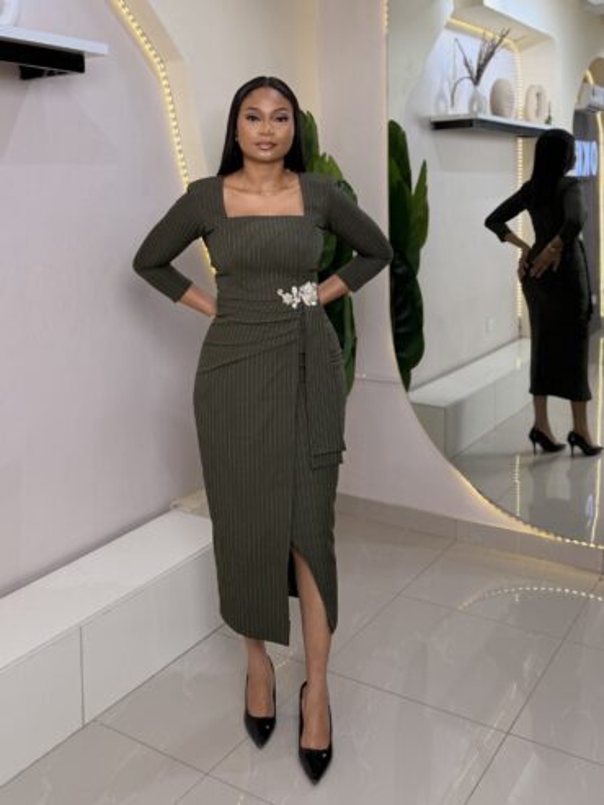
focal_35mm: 24
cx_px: 302
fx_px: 558
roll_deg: +1.0
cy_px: 402
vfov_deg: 71.6
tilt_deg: -4.5
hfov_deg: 56.8
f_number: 1.78
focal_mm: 6.76
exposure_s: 1/155
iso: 64
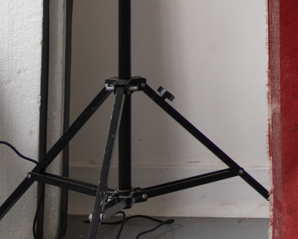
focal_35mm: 192
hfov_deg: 9.3
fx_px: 1693
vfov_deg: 7.7
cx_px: 620
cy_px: -241
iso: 250
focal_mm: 35
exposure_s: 1/125
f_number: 2.2
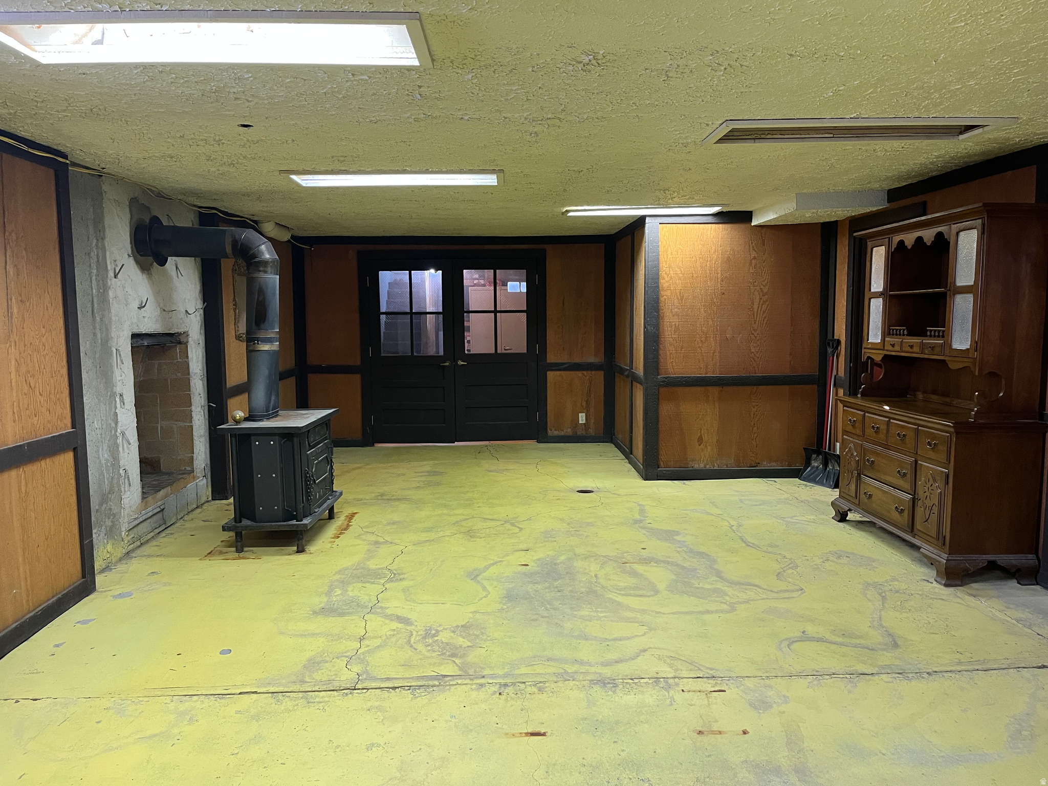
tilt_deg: -5.9
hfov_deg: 67.3
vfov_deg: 53.1
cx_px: 524
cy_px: 393
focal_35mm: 26
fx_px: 787
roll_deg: +1.5
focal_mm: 5.1
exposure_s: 1/60
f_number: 1.6
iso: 200
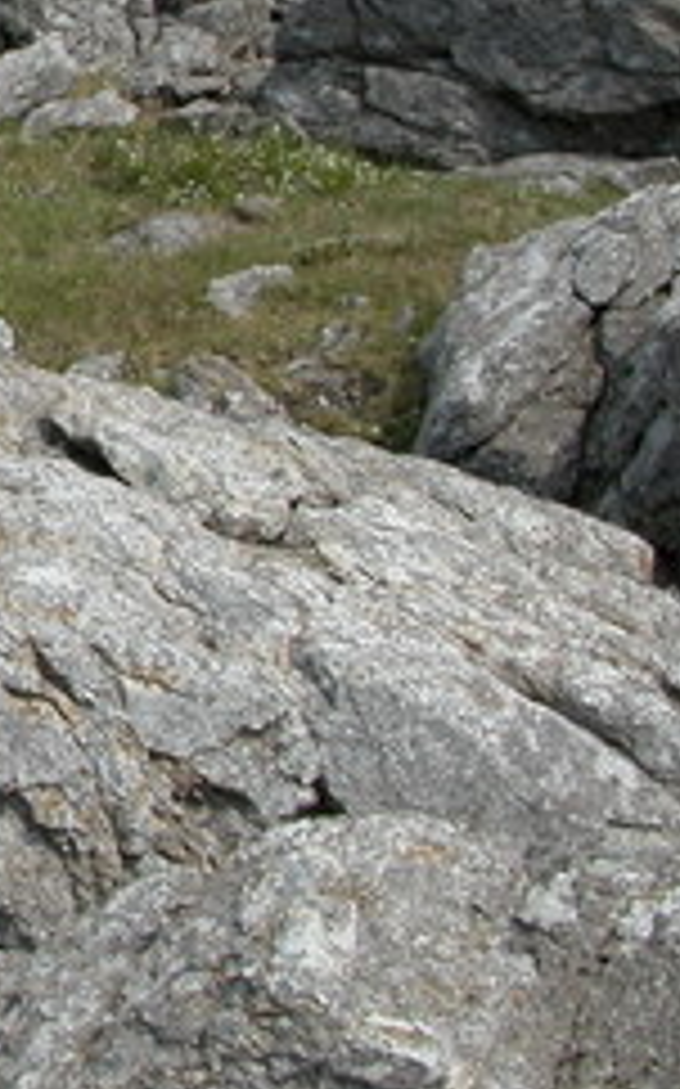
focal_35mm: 98
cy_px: 90
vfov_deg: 20.7
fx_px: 2909
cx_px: -644
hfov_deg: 12.0
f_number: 6.3
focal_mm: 8.9
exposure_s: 1/339
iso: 100
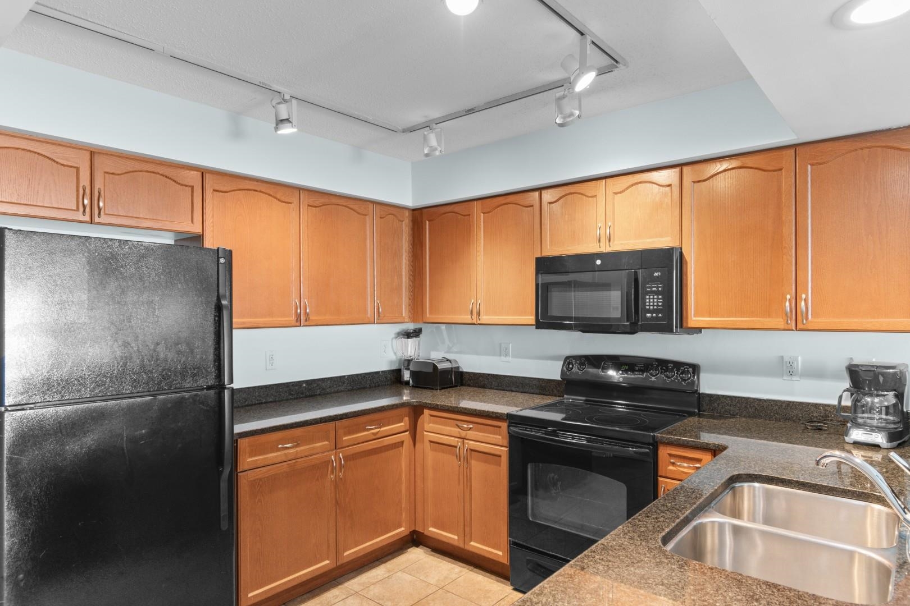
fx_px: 531
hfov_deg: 81.2
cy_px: 303
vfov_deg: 59.5
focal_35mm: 21
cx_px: 455
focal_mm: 14
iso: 100
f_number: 5
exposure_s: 1.3
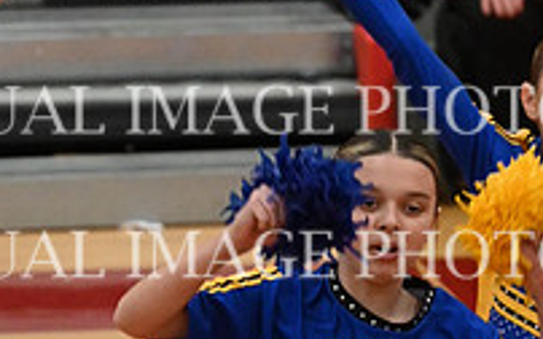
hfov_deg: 2.7
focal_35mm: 768
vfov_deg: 1.7
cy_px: 616
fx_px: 11359
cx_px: 337
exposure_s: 1/400
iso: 6400
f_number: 4
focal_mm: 175
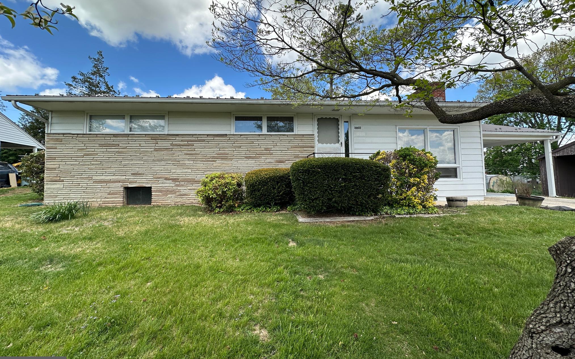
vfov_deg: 74.6
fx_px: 235
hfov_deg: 101.5
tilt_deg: +3.8
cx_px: 286
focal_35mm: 15
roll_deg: +0.8
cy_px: 162
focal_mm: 2.22
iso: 40
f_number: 2.2
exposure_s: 1/540
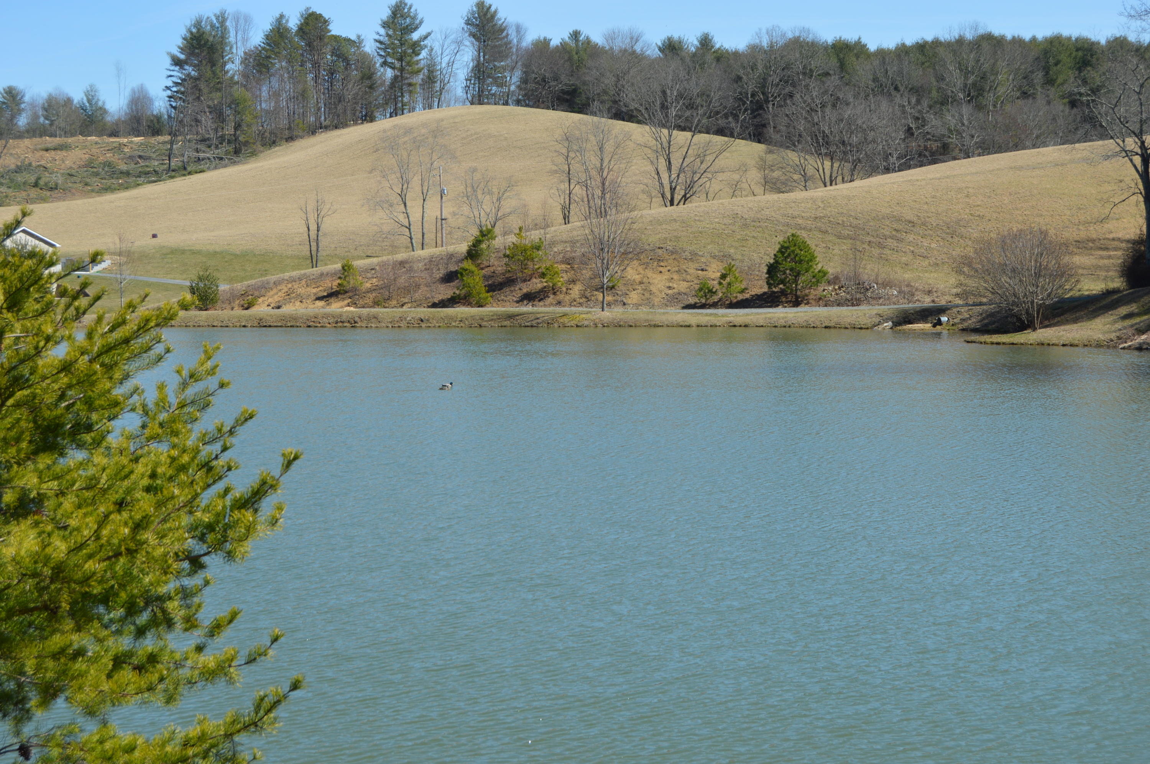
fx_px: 1915
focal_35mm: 60
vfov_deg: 22.6
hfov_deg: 33.4
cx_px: 575
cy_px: 382
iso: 100
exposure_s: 1/250
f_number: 8
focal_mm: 40
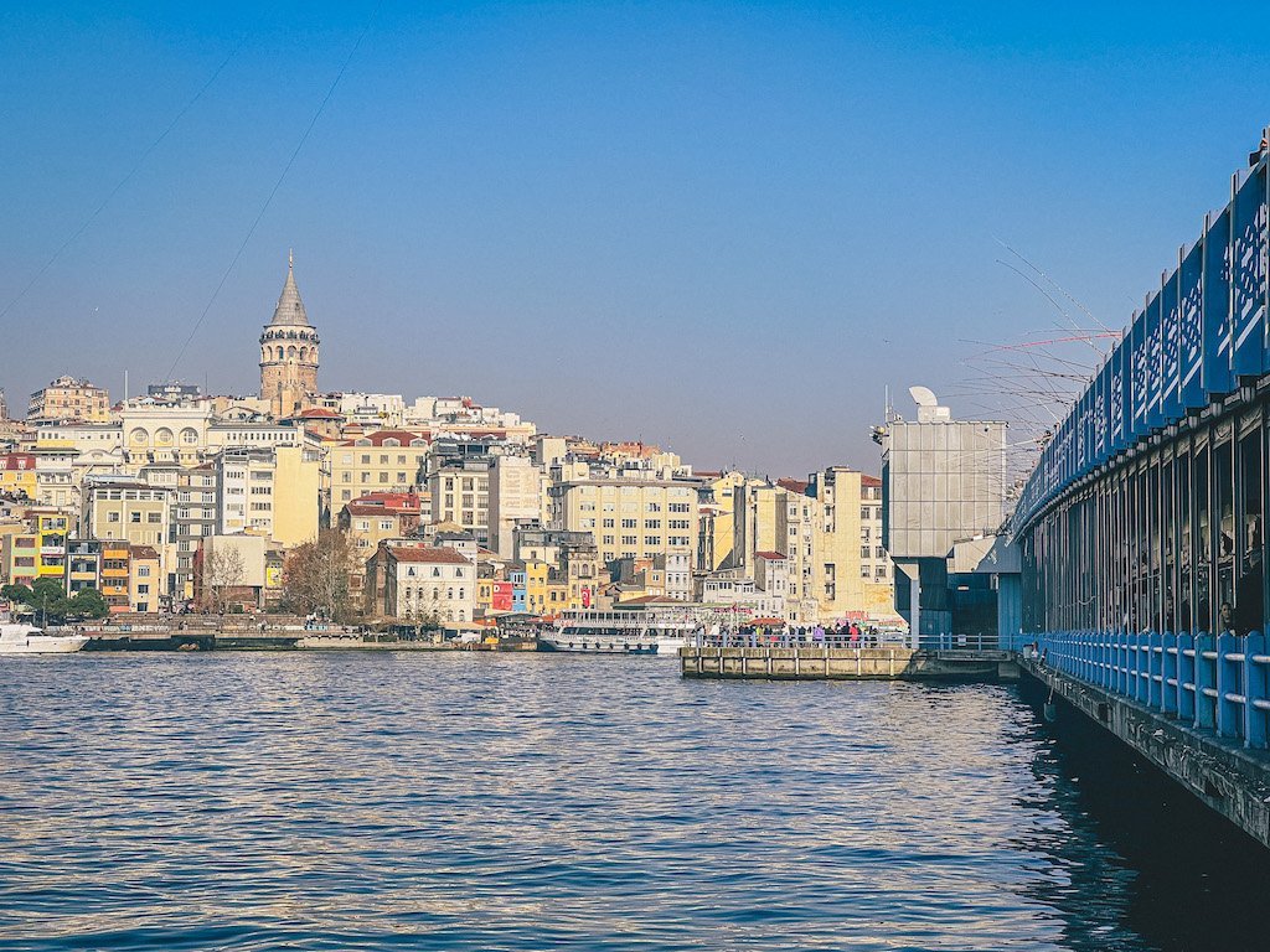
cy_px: 476
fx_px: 2825
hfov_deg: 25.3
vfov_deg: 19.1
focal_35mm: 77
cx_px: 635
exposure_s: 1/1000
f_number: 2.8
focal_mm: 9
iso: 32
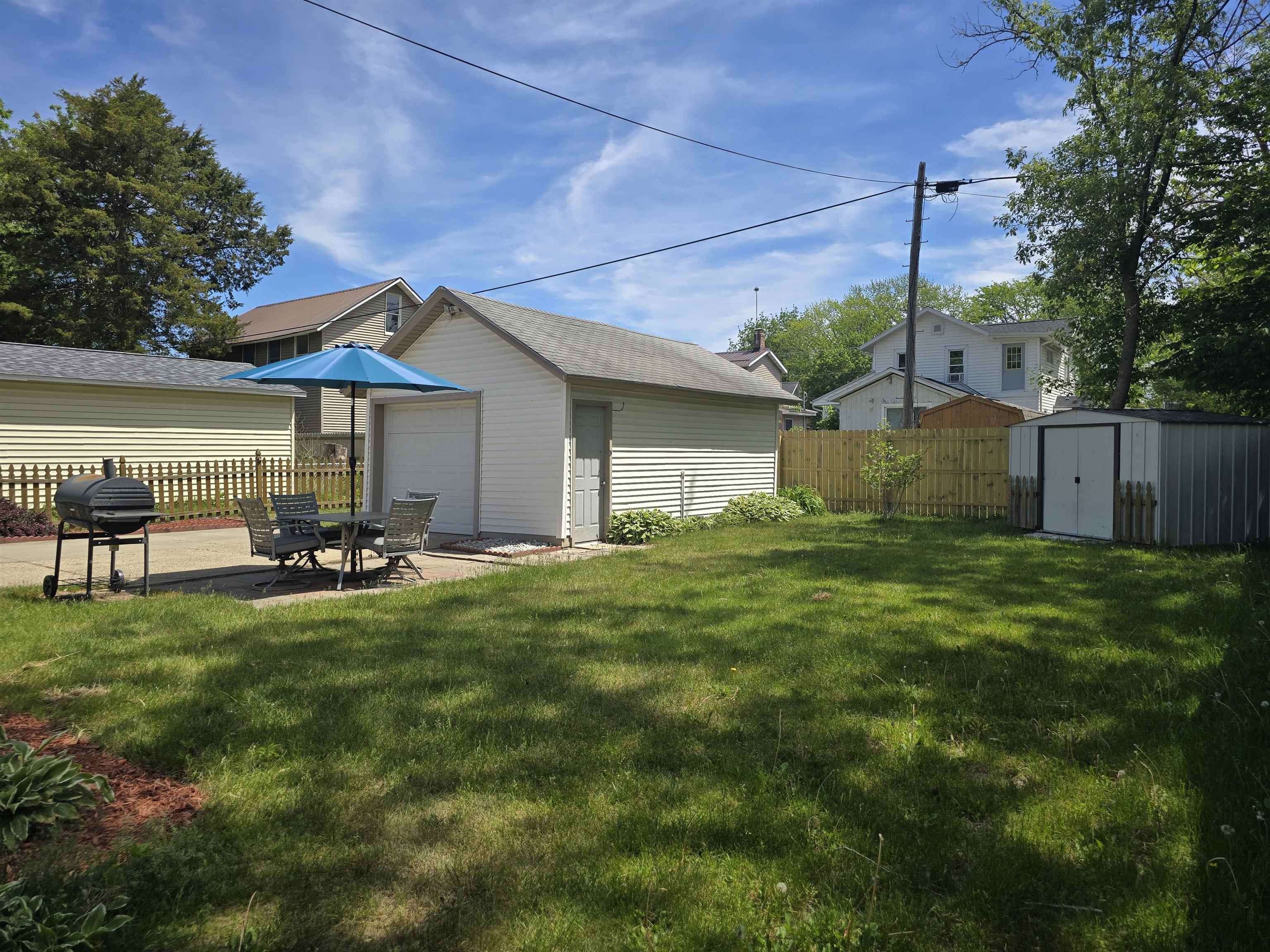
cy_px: 476
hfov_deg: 73.9
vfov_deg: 58.9
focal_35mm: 23
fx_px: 844
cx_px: 635
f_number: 1.7
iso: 12
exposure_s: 1/690
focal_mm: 6.3
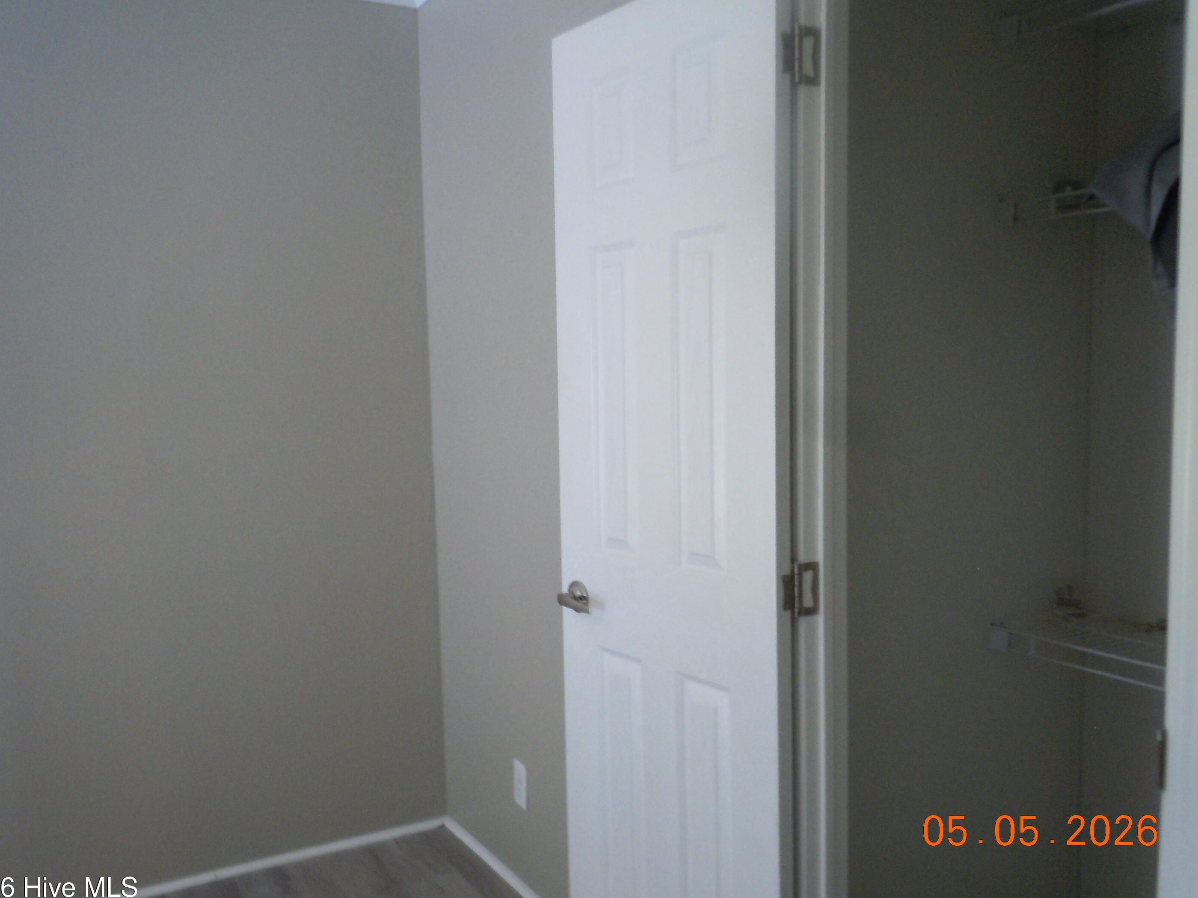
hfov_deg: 59.9
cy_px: 450
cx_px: 575
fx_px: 1038
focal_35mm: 30
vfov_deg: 46.8
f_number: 3.7
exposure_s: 1/20
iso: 400
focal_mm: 5
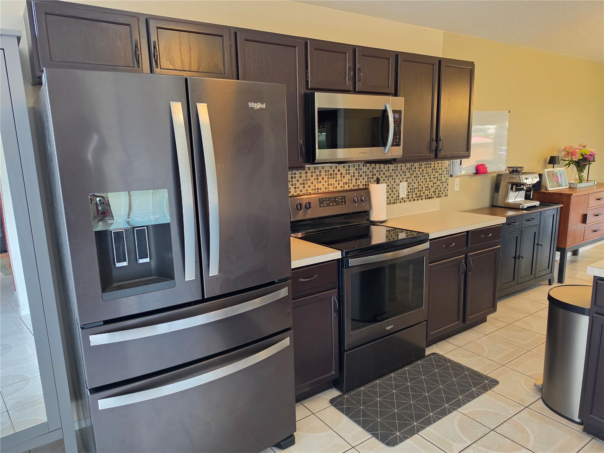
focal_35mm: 23
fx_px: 401
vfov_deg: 58.9
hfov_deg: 73.9
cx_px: 302
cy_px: 226
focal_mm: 6.5
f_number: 1.4
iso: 320
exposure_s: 1/120
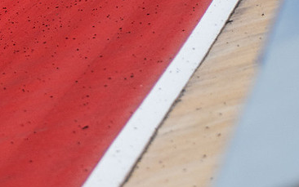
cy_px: -61
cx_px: -118
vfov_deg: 1.3
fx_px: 8225
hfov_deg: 2.1
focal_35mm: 1009
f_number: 5.6
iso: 500
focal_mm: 200
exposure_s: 1/3200
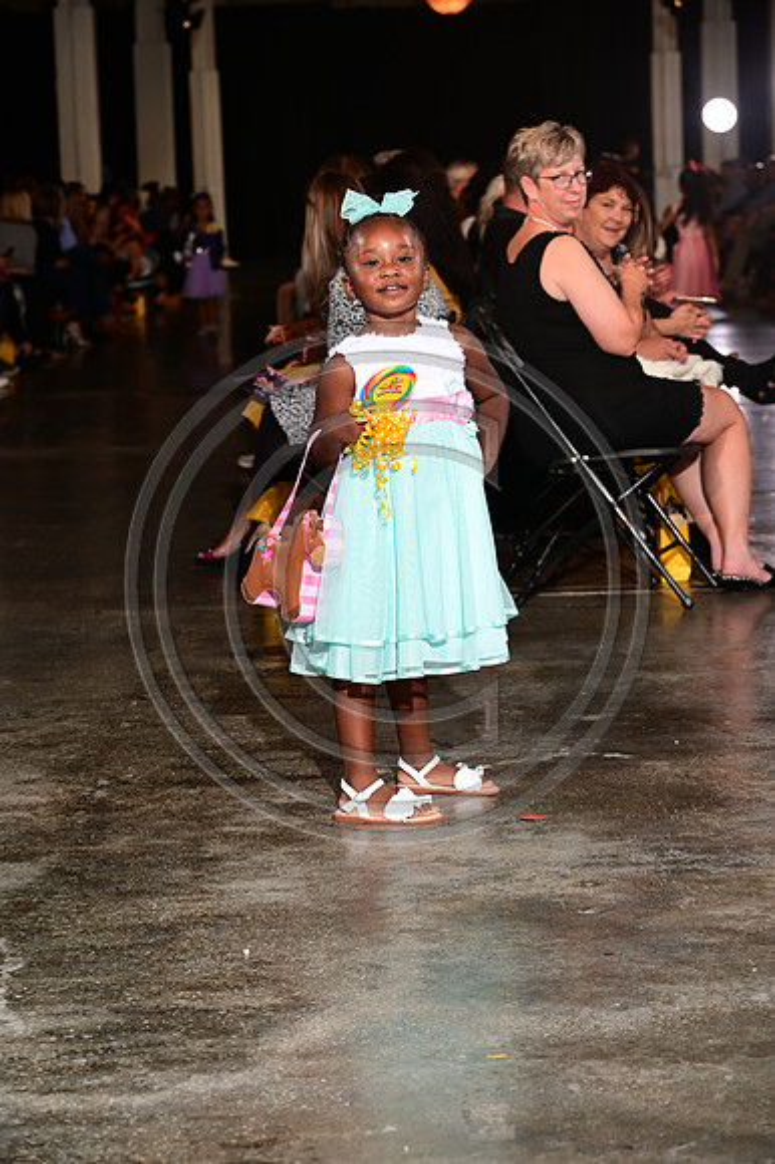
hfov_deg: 14.8
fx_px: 2974
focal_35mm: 92
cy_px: 582
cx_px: 388
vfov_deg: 22.2
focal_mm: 92
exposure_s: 1/125
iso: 1000
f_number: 6.3
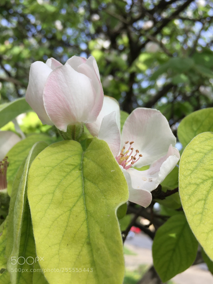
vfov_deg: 61.7
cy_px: 142
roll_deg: -1.8
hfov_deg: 48.2
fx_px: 238
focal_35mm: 29
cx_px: 106
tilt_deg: +16.0
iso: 32
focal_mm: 4.15
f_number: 2.2
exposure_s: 1/860
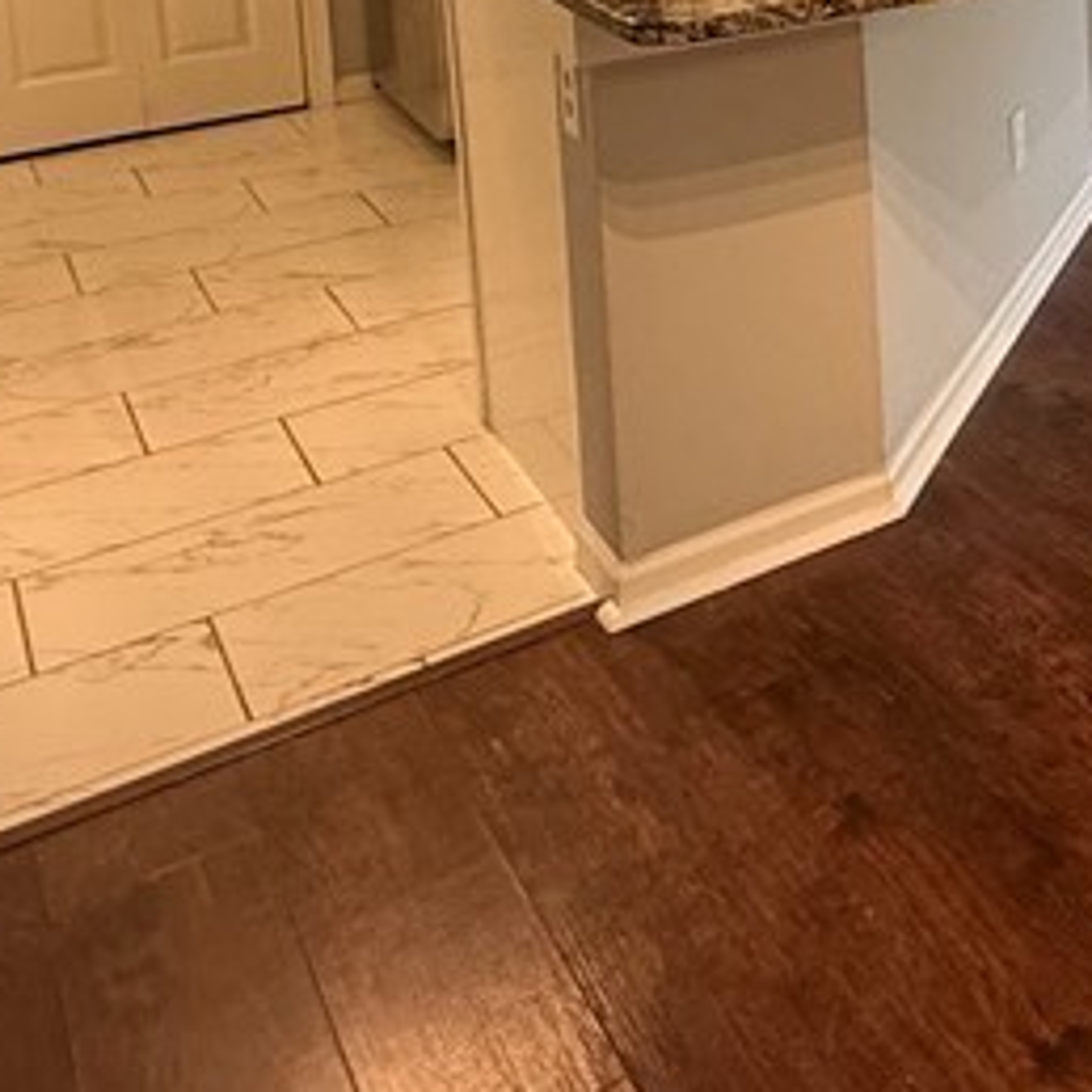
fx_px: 1749
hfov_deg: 28.4
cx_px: 1421
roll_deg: +0.9
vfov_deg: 29.8
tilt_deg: -5.7
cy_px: -215
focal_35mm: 49
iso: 320
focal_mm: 2.22
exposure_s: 1/60
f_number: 2.2
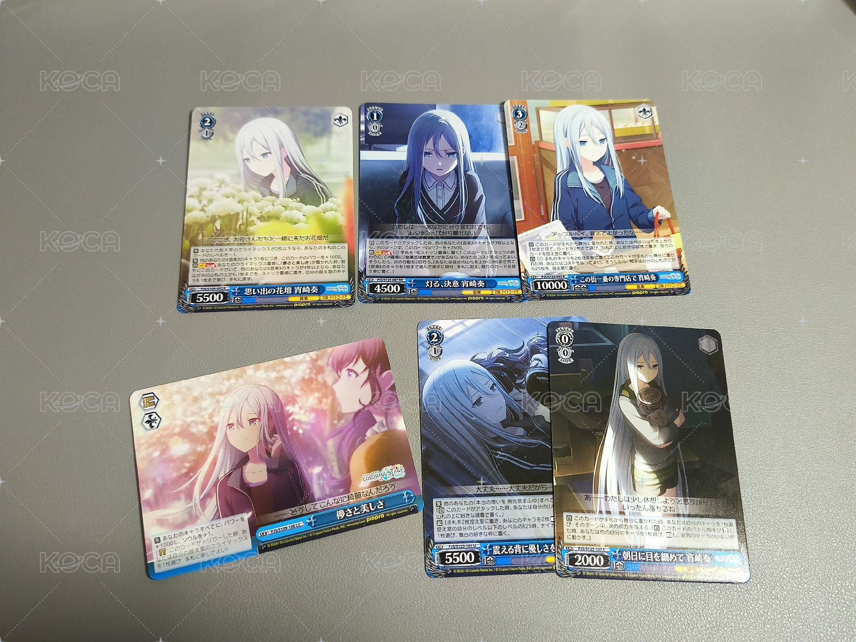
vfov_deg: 48.2
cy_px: 321
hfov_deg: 61.7
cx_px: 428
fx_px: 717
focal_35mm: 29
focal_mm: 5.24
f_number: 1.75
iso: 800
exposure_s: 1/60
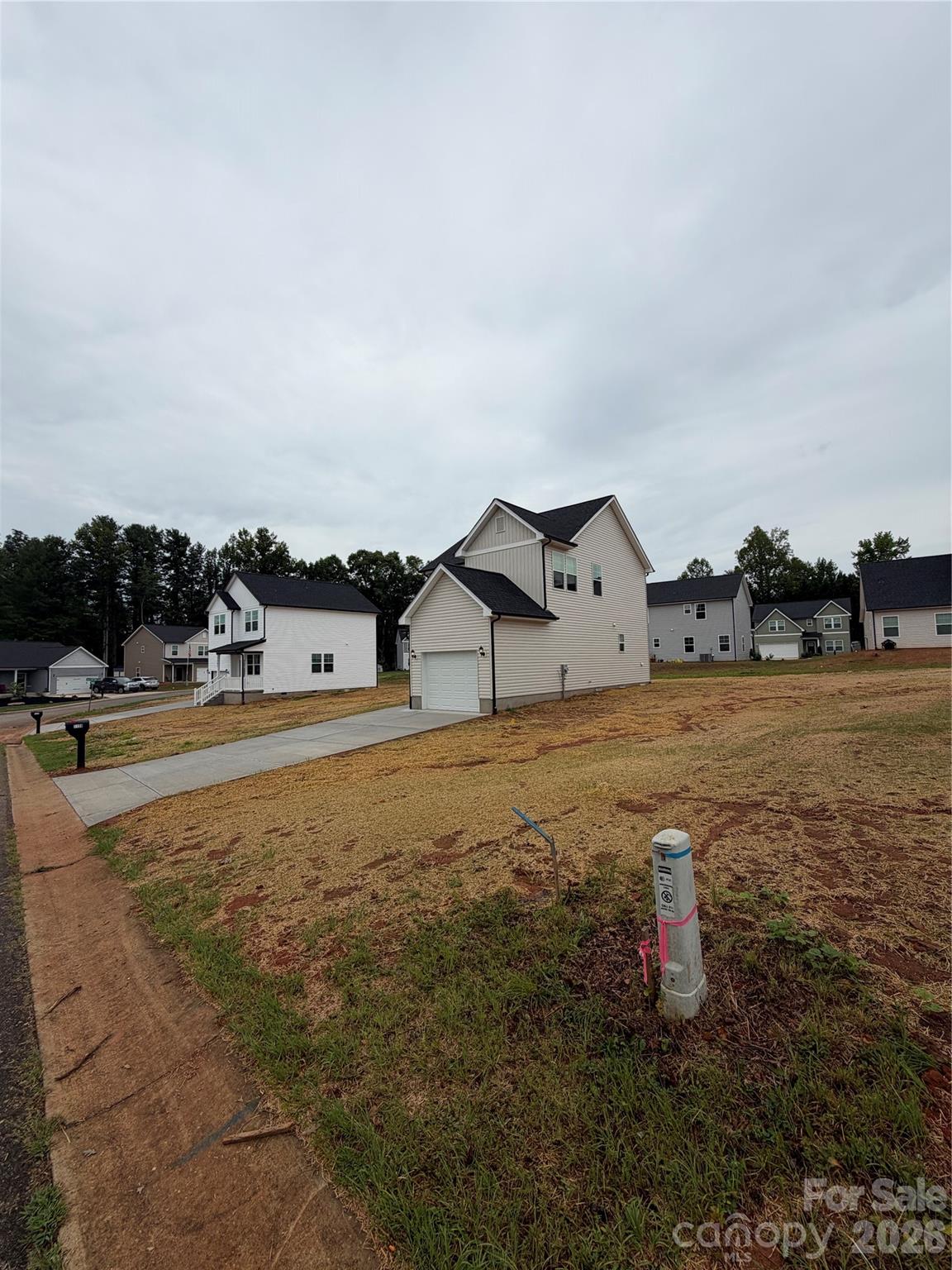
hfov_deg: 85.7
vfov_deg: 102.1
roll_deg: +1.1
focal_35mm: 14
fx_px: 513
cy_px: 635
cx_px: 476
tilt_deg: +4.2
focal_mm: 2.22
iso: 20
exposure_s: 1/1656
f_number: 2.2
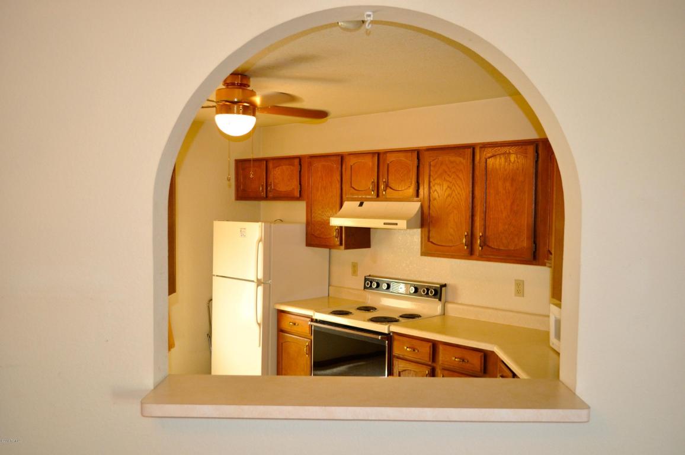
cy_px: 228
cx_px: 342
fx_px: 627
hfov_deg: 57.3
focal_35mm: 33
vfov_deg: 39.9
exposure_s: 1/60
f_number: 4
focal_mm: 22
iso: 800
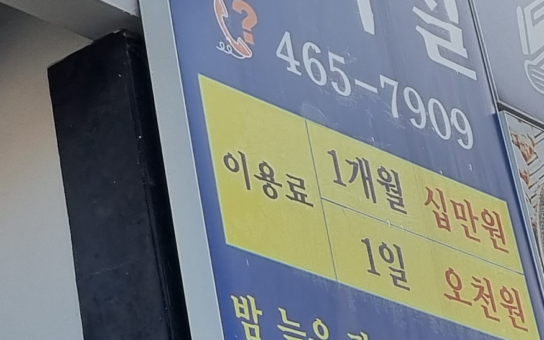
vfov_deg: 10.3
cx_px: -320
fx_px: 1883
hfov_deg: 15.0
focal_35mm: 127
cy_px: 204
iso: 50
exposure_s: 1/980
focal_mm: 5.4
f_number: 1.8
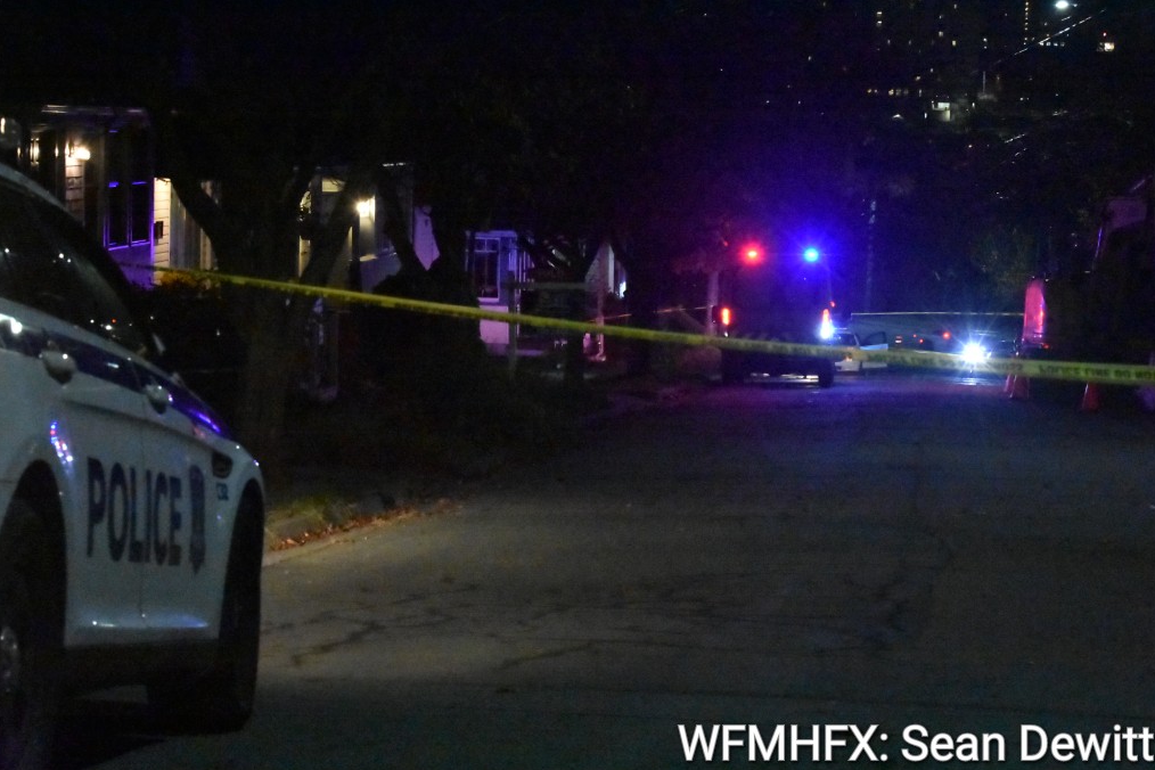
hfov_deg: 19.3
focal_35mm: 106
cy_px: 386
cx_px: 579
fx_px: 3401
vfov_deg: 12.9
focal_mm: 70
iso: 25600
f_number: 8
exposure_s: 1/125
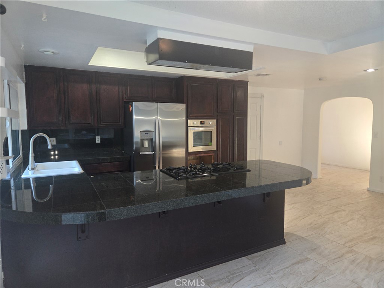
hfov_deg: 73.9
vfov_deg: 58.9
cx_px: 192
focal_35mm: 23
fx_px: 255
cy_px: 144
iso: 125
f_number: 1.8
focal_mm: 5.4
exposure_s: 1/40
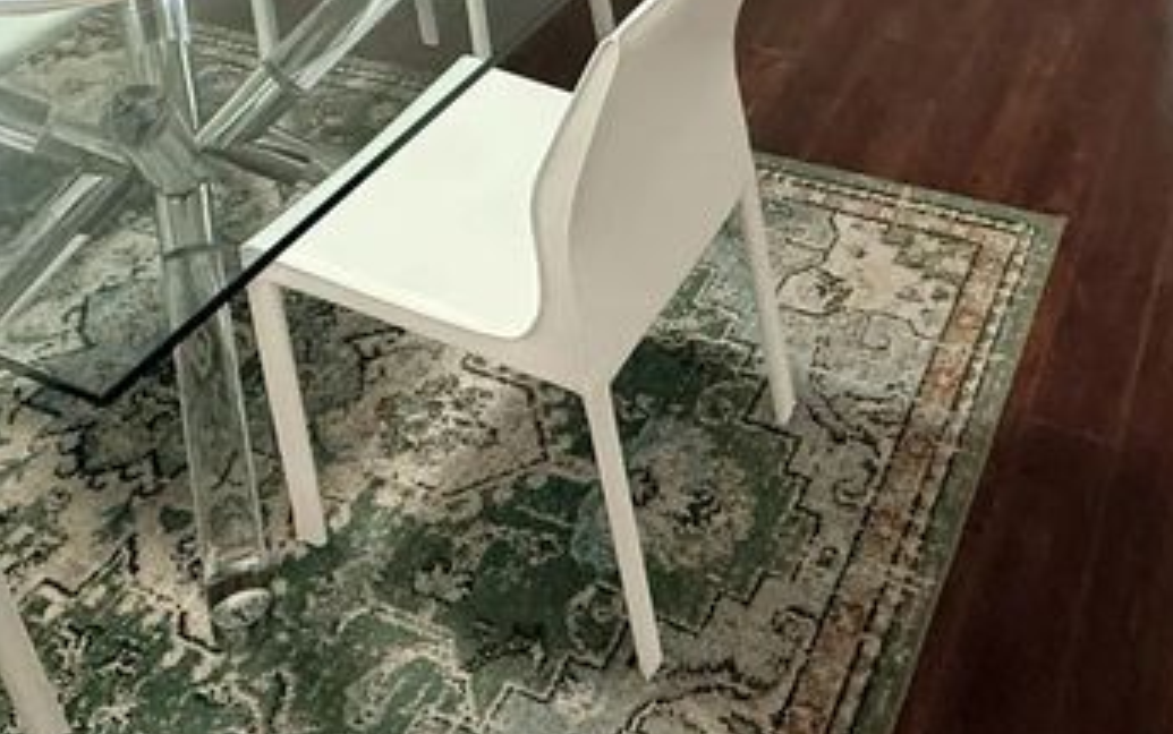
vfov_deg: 26.7
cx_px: 700
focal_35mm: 44
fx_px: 1407
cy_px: -92
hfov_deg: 45.0
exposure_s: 1/89
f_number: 2.2
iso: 320
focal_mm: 2.22
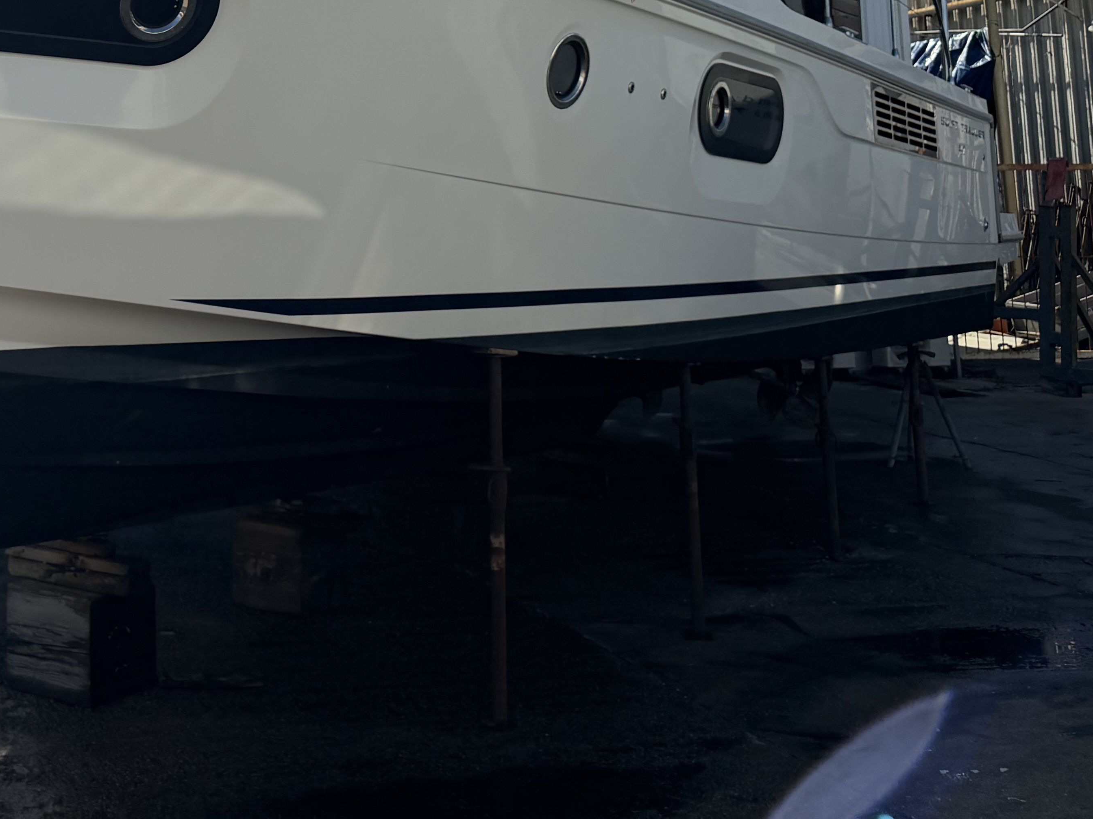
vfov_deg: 26.6
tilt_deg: +9.1
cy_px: -47
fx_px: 1610
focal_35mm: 51
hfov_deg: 35.9
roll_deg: +0.6
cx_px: 174
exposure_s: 1/11905
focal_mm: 6.76
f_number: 1.78
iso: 100
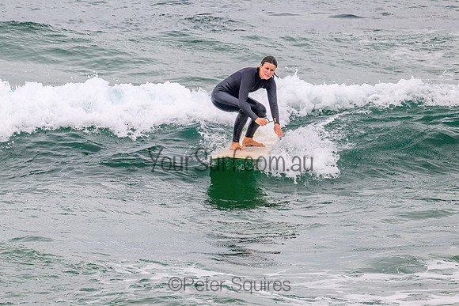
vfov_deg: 1.4
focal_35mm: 995
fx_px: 12686
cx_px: 216
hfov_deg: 2.1
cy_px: 121
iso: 1100
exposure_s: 1/2000
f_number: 11
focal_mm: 800
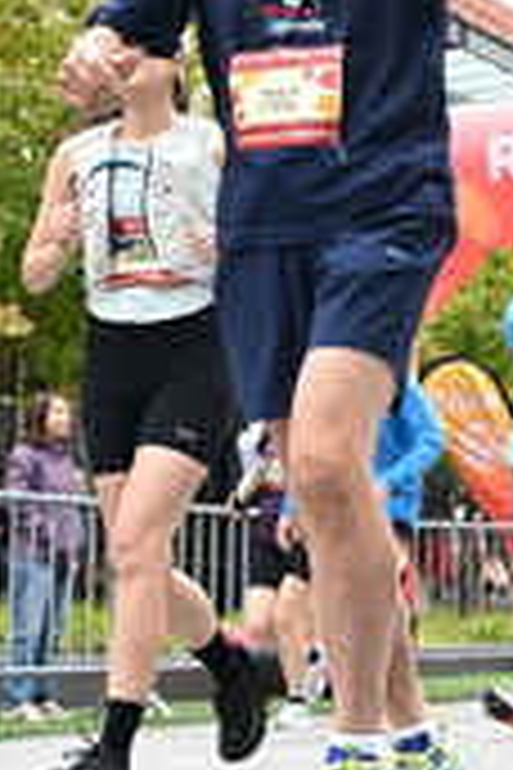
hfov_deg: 13.2
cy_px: 252
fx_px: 2137
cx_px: 673
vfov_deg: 20.3
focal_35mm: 100
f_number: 4
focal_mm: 31
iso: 2000
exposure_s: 1/640
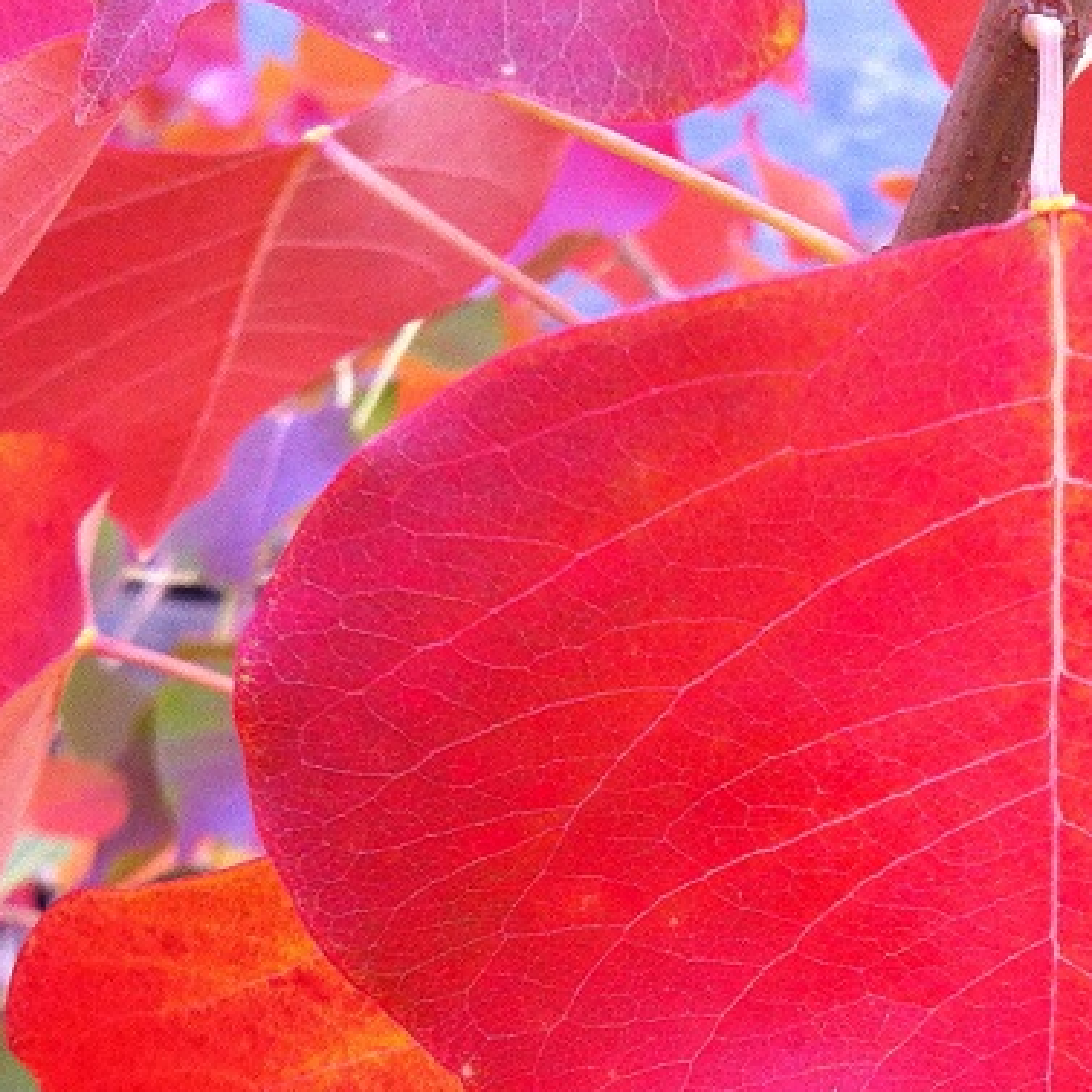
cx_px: 928
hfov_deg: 20.1
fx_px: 3034
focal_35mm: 85
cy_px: 859
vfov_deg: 20.2
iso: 125
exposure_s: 1/120
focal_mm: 3.85
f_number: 2.8
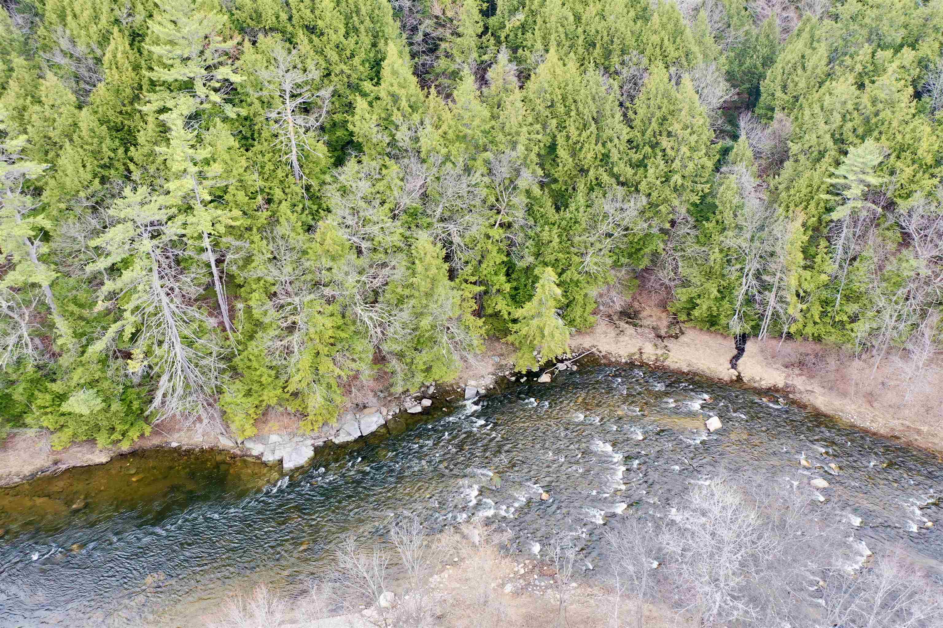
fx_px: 733
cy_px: 314
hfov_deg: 65.5
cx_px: 472
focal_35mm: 28
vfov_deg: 46.4
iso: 100
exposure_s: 1/50
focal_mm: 10.26
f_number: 3.2
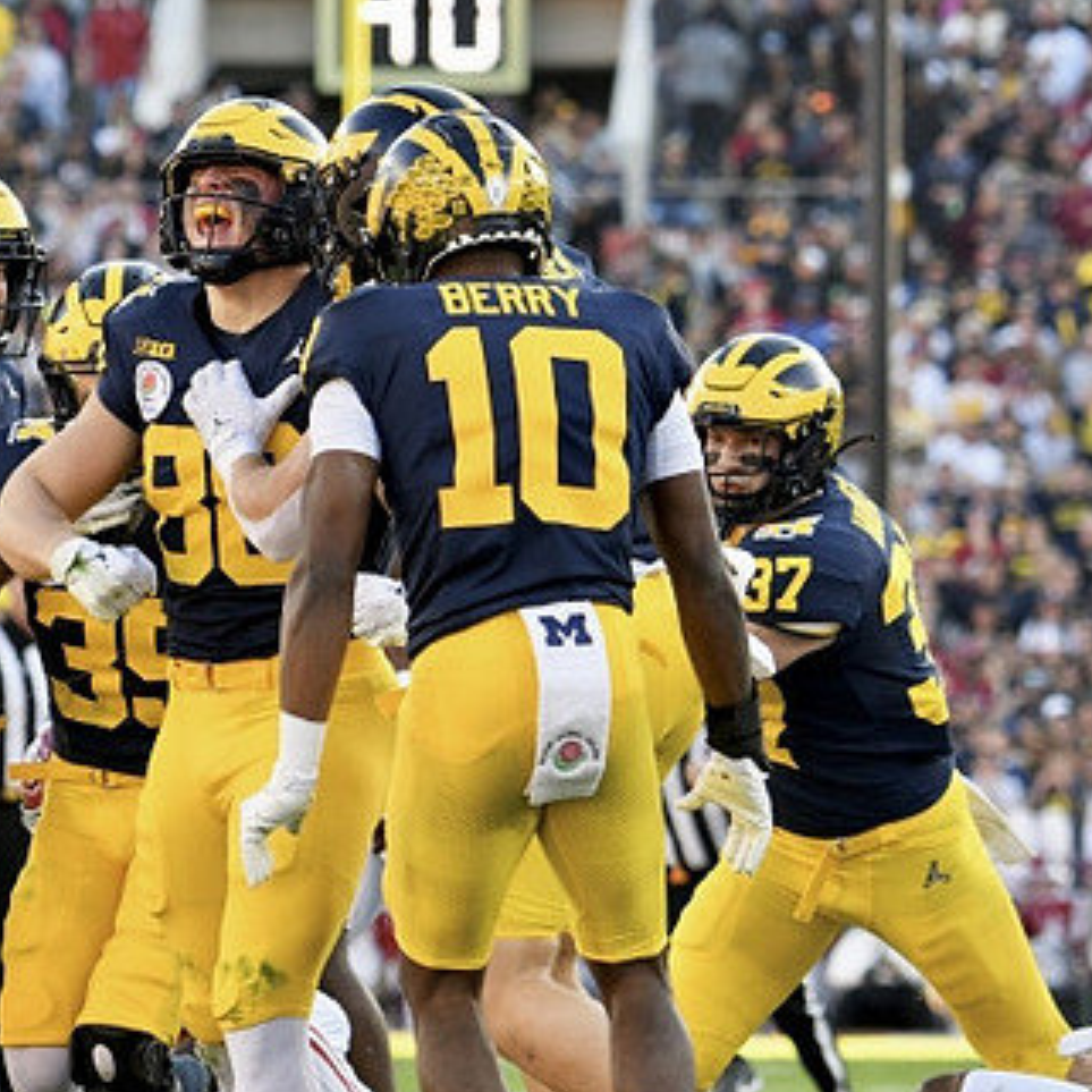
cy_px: 537
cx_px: 282
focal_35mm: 461
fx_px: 16453
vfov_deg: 3.8
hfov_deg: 3.8
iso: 1250
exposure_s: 1/1000
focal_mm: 200
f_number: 5.3
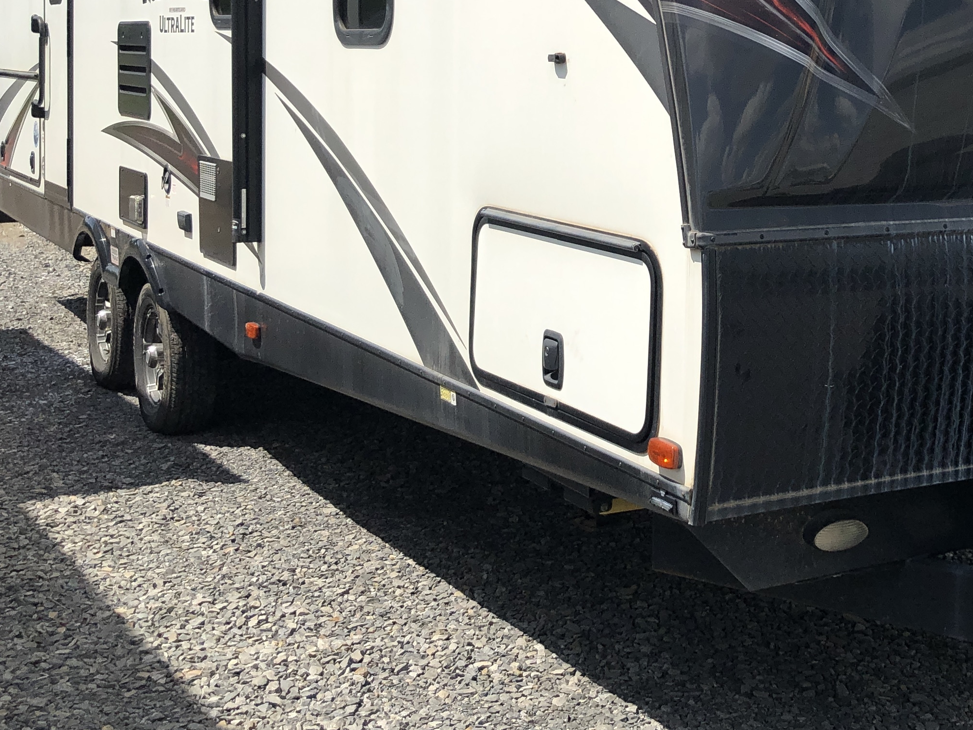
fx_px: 1574
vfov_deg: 25.6
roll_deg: -0.9
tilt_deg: -3.8
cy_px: 126
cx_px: 770
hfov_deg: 33.4
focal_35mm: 56
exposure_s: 1/3436
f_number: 1.8
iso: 25
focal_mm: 3.99
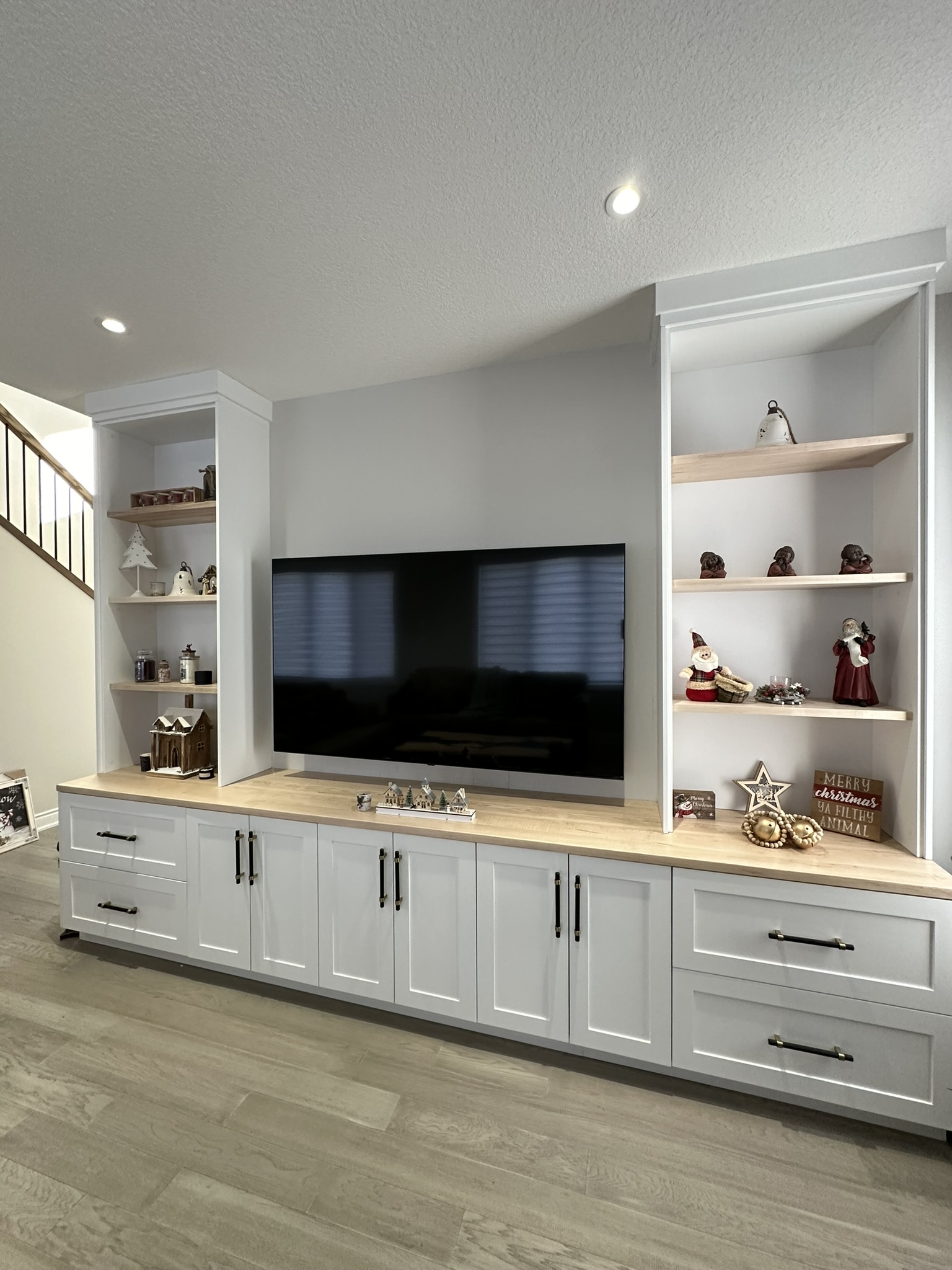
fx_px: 513
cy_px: 635
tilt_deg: +0.2
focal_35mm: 14
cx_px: 476
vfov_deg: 102.1
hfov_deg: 85.7
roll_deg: -0.1
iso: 250
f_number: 2.2
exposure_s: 1/120
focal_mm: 2.22
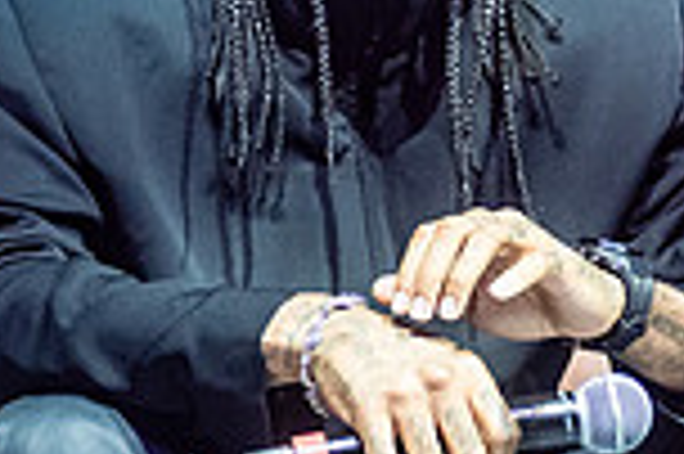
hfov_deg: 5.9
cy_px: 2
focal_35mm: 352
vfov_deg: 3.9
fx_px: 6681
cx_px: 518
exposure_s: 1/800
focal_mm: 92
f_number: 4.5
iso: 5000
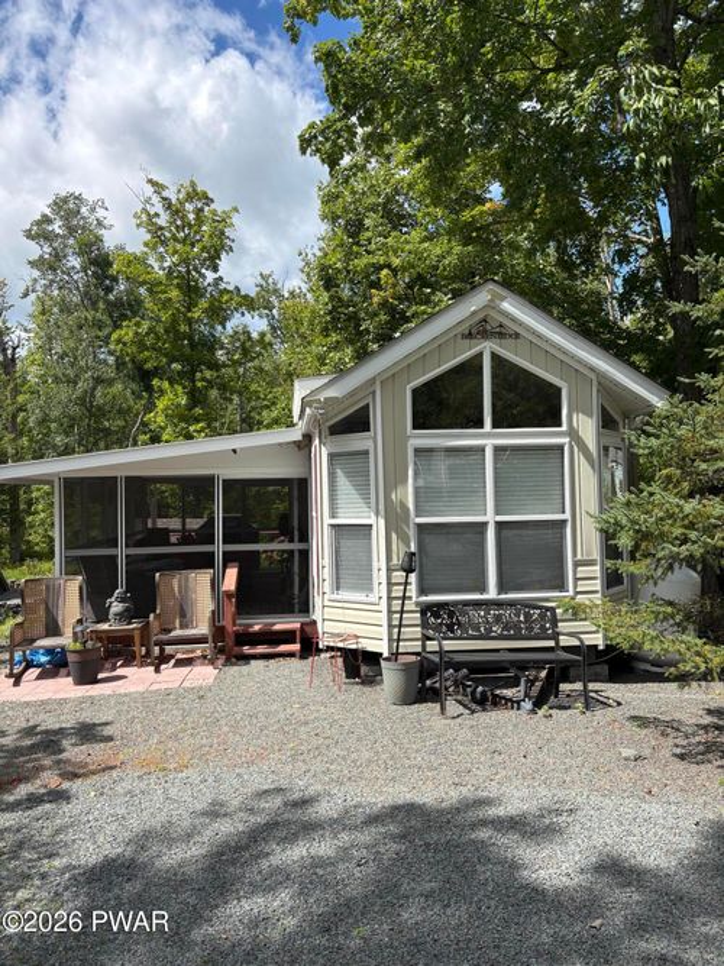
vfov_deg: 67.3
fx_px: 725
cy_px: 483
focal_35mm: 26
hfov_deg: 53.0
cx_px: 362
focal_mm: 5.96
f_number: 1.6
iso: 50
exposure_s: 1/2865
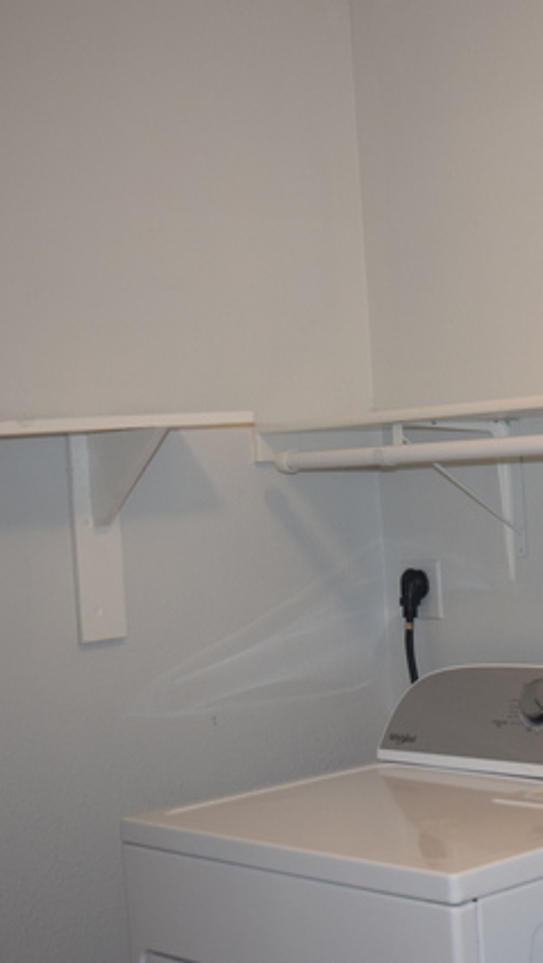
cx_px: 595
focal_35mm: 69
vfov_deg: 30.6
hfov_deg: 17.0
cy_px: 480
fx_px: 1758
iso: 800
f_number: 4.5
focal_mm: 29
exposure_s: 1/80
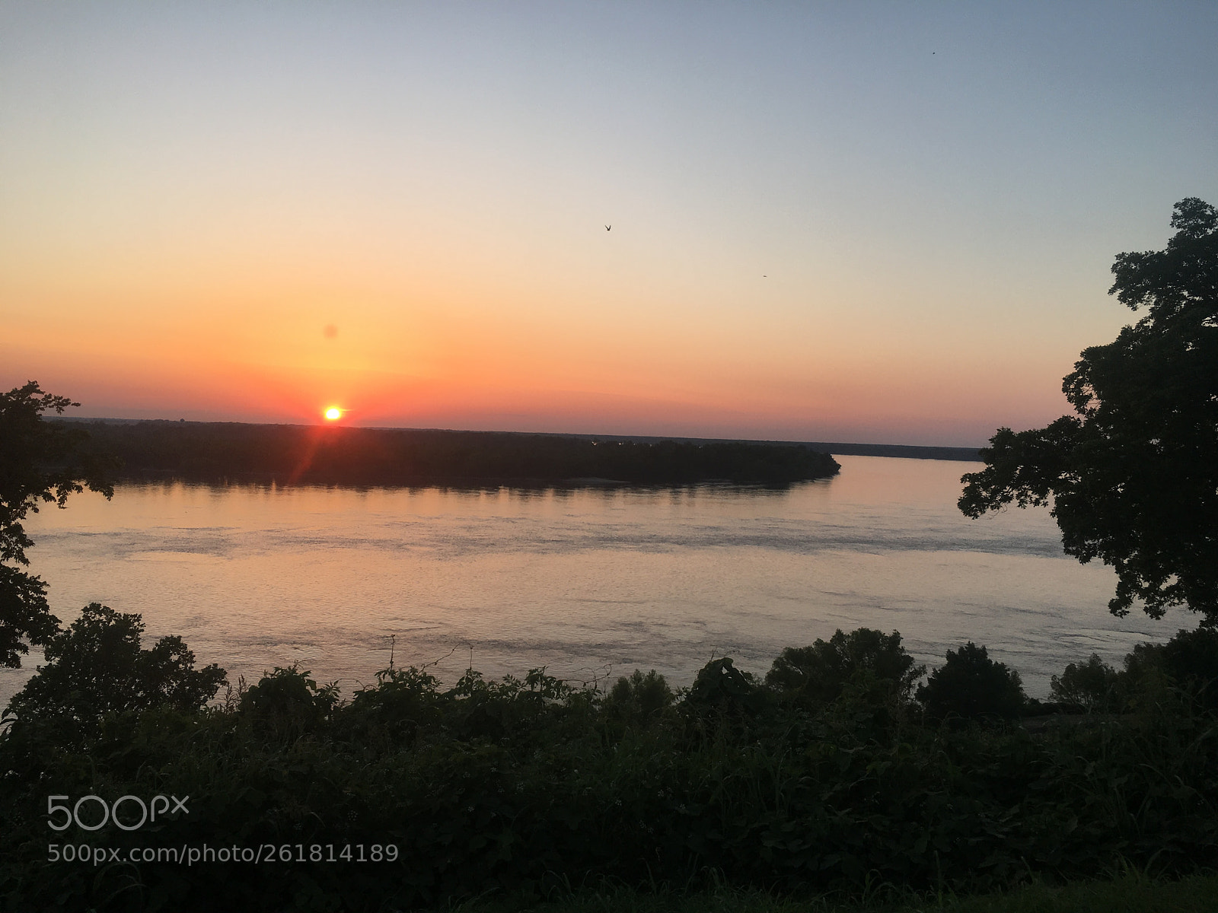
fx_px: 1020
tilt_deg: -1.6
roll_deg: -2.3
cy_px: 456
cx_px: 609
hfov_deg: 61.7
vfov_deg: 48.2
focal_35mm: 29
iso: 25
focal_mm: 4.15
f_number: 2.2
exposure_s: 1/235
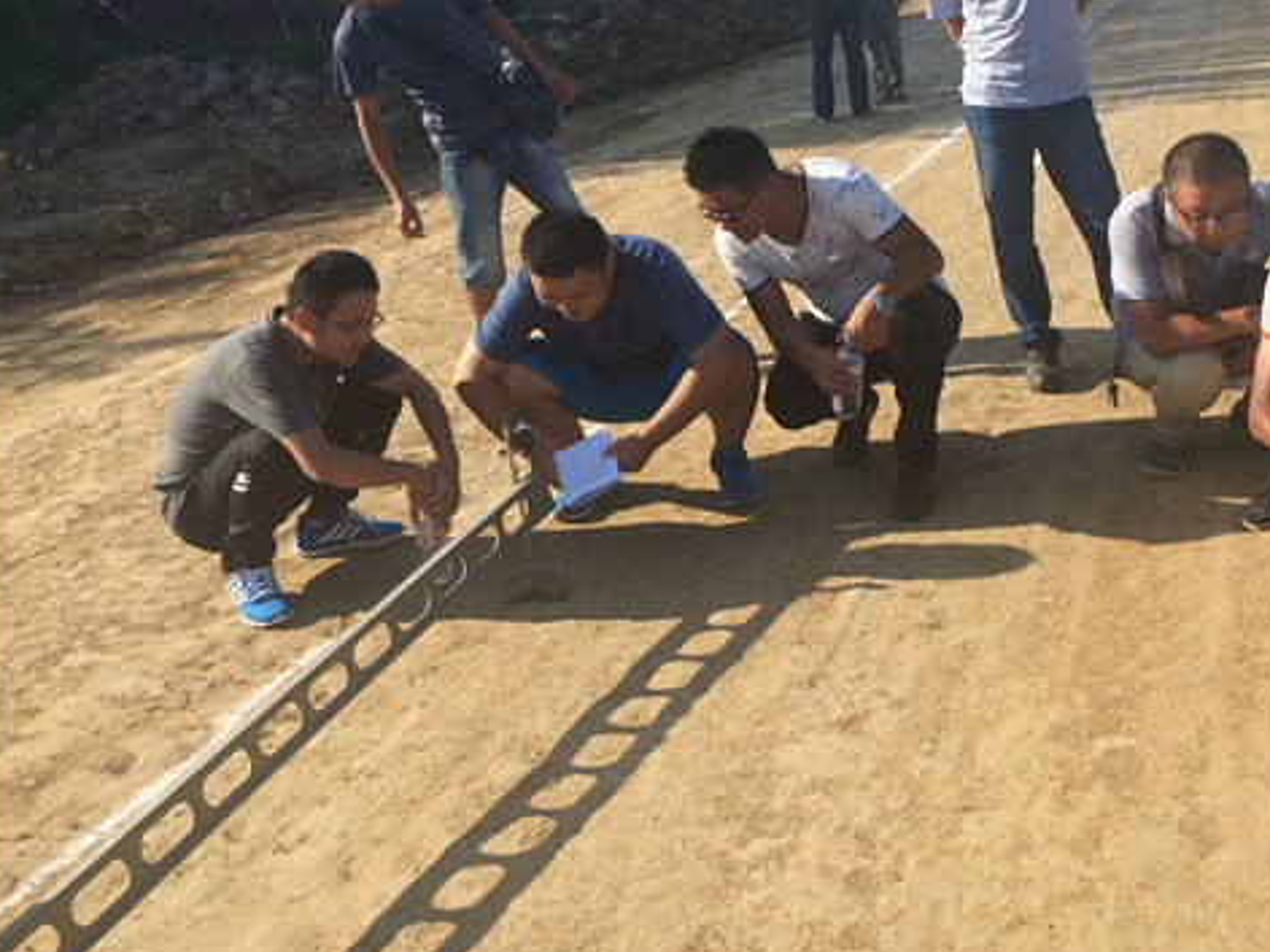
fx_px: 1467
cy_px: 395
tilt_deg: -15.5
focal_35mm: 40
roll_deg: +8.3
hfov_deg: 46.1
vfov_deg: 35.9
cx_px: 847
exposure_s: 1/1866
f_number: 2.2
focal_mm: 4.15
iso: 32
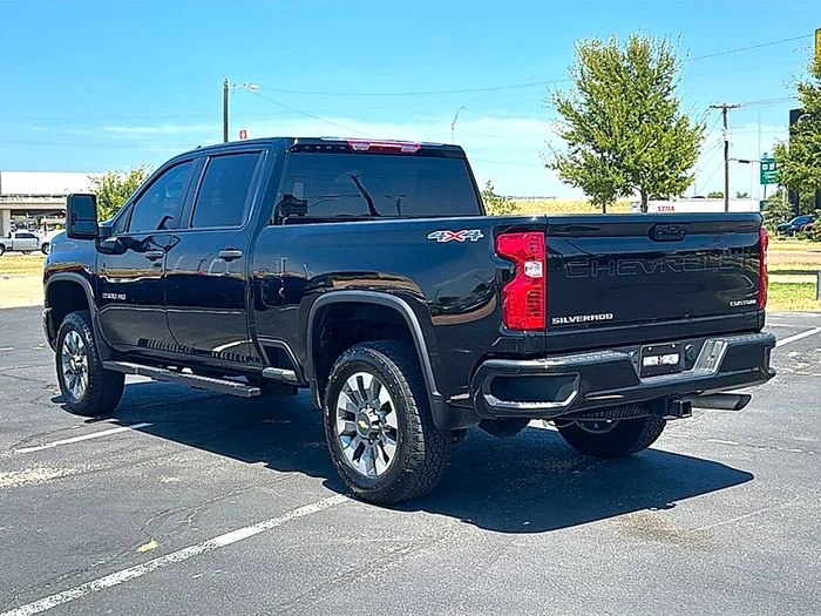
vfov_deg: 38.7
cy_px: 308
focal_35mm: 37
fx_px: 878
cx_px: 410
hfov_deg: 50.1
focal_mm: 6.86
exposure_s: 1/2747
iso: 80
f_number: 1.78
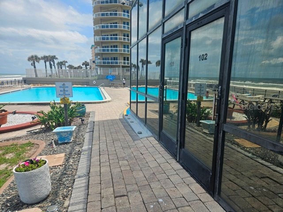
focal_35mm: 23
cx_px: 142
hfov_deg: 73.9
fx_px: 188
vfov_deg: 58.9
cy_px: 106
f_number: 1.8
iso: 25
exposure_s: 1/2000
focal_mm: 5.4
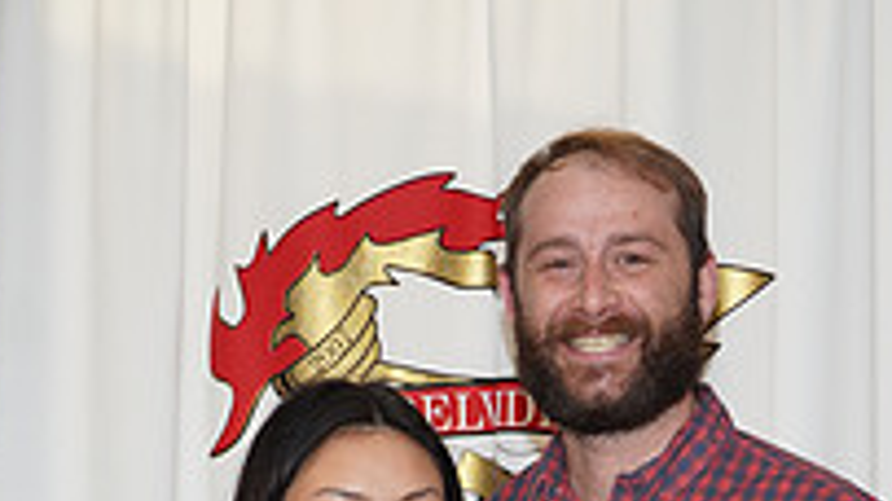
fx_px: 3385
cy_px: 980
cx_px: 560
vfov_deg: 8.1
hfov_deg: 15.0
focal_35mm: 143
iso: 800
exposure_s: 1/125
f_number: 5.6
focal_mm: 41
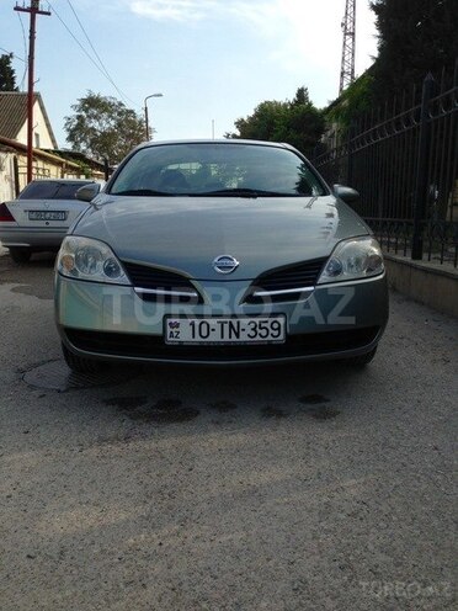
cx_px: 229
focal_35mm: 33
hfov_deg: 42.9
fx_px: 582
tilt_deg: -4.0
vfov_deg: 55.4
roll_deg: -1.1
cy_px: 306
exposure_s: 1/1022
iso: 50
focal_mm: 4.12
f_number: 2.4
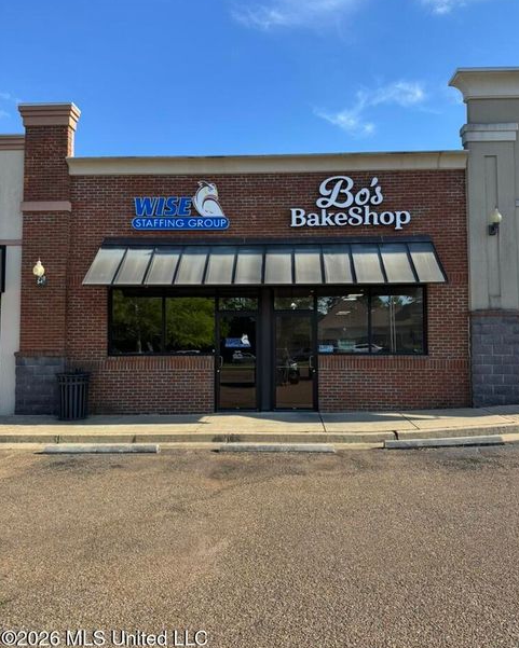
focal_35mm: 26
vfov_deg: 66.0
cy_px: 311
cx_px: 268
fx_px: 499
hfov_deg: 54.9
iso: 80
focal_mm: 6.76
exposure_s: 1/1818
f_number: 1.78
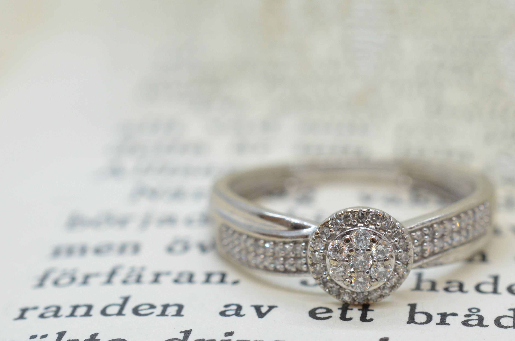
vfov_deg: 14.6
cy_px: 231
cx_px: 332
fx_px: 1328
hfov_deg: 21.9
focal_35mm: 93
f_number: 9
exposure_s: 1/200
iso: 1000
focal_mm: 40
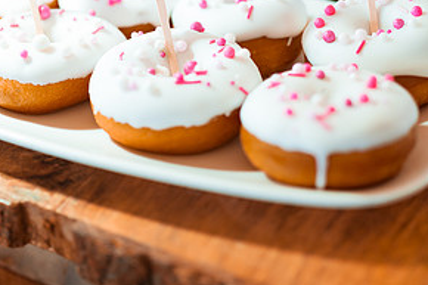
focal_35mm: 70
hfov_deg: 28.8
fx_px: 832
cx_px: 177
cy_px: 11
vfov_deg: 19.0
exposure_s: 1/640
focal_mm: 35
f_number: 1.8
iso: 500
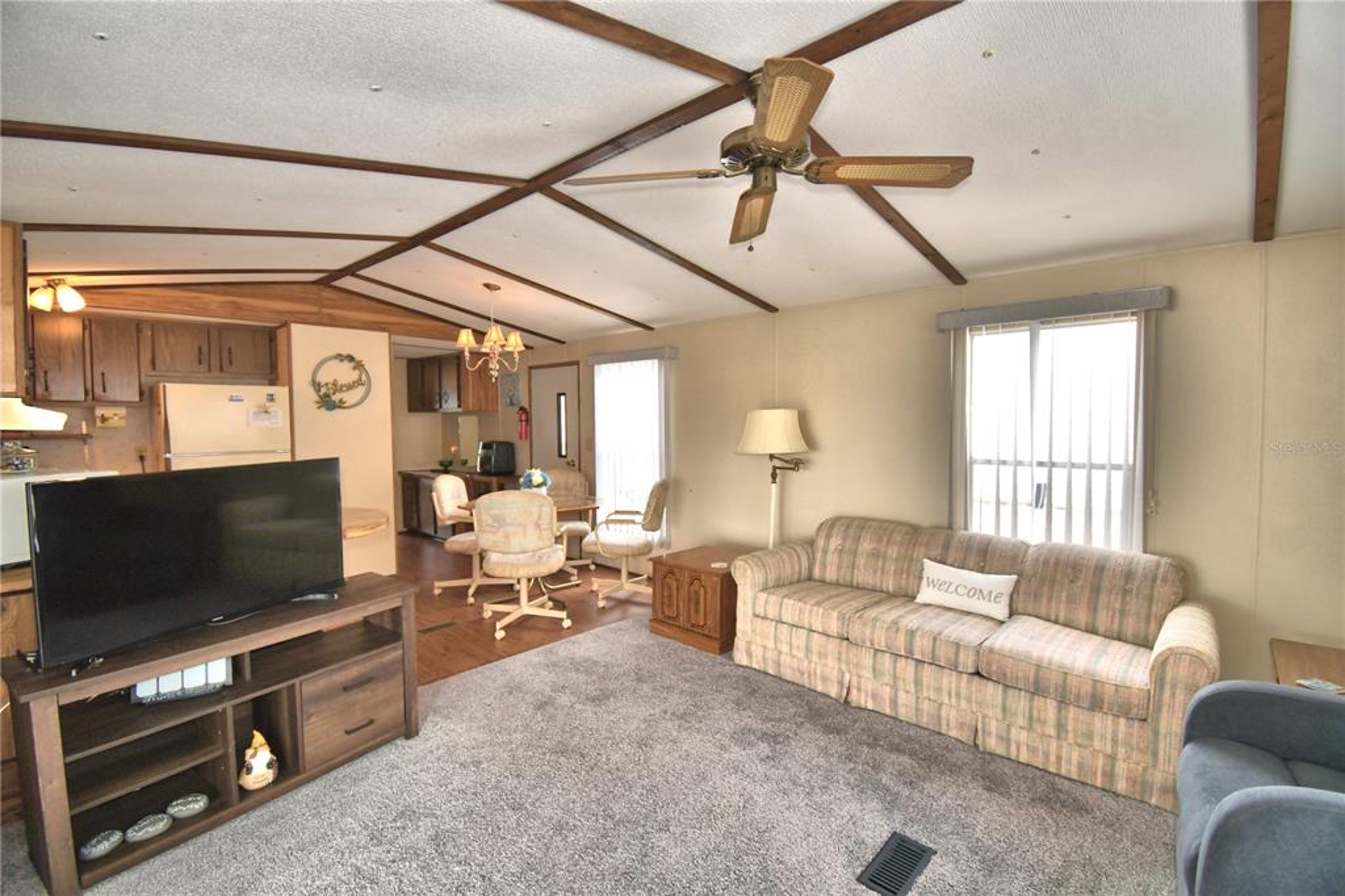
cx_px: 672
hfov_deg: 100.4
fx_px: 560
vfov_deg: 77.3
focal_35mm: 15
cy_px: 448
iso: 100
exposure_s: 1/80
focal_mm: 10
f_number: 4.5
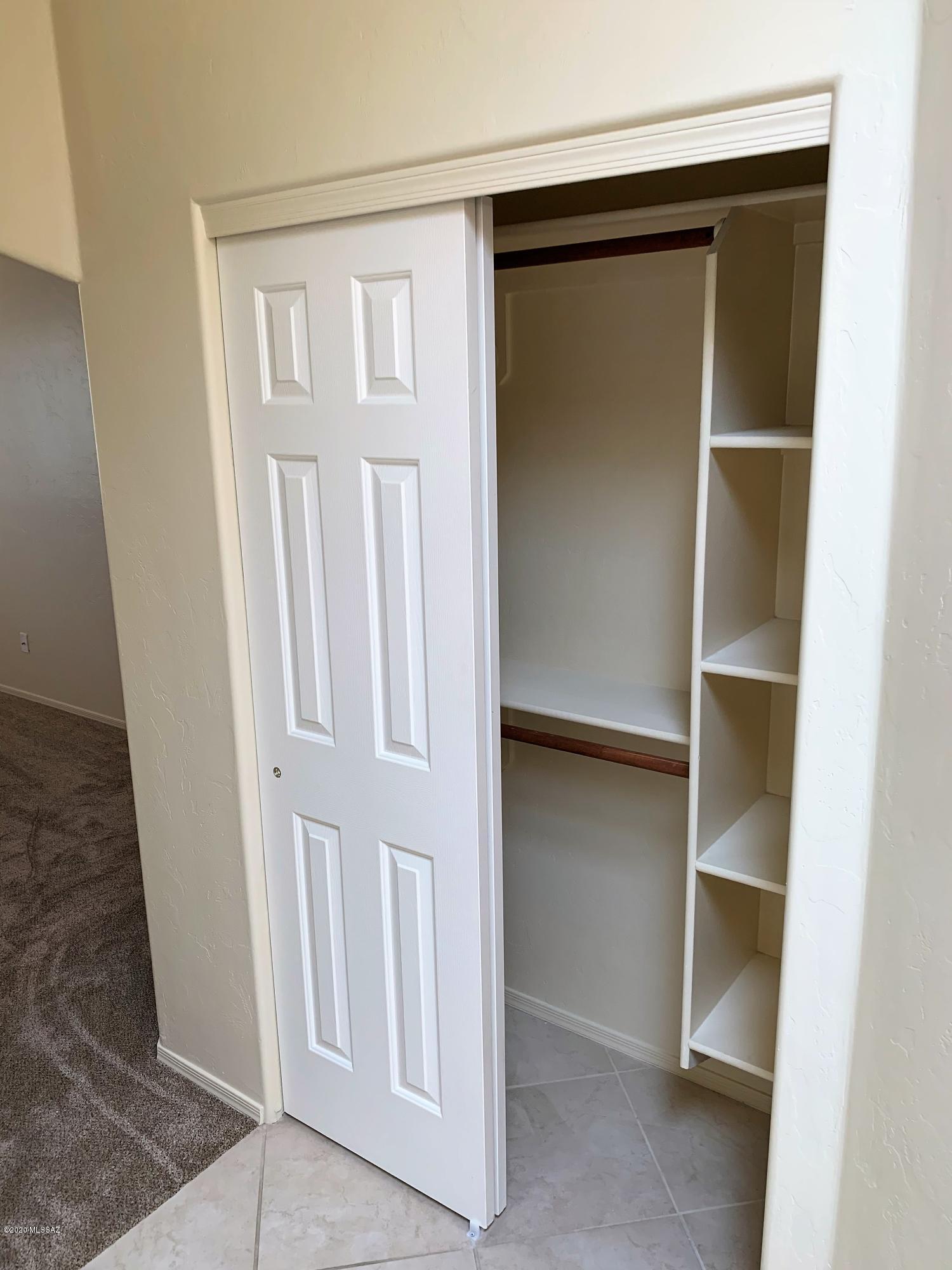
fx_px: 953
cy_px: 635
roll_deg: +1.1
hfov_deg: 53.1
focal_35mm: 26
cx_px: 476
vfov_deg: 67.3
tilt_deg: -11.8
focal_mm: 4.25
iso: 80
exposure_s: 1/120
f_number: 1.8
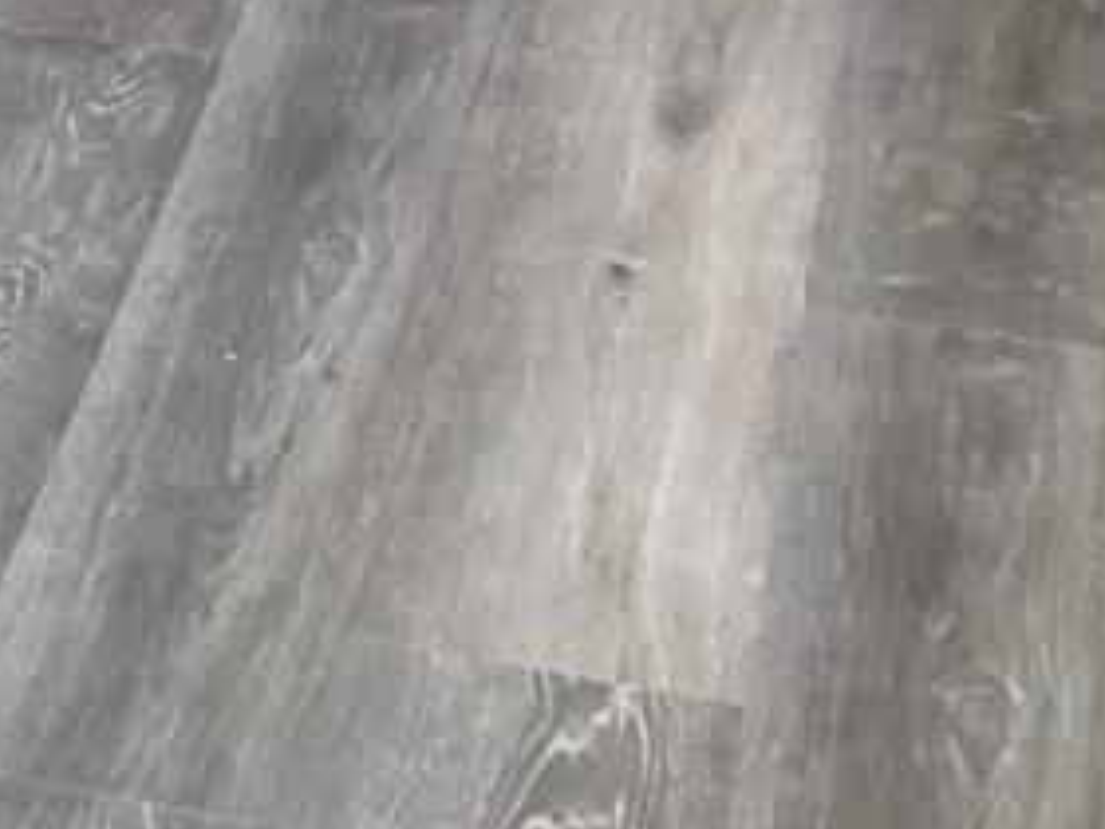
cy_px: -1251
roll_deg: +2.4
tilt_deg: -8.2
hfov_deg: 11.0
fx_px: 5107
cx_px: -1247
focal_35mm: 160
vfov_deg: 8.4
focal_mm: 3.99
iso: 250
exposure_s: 1/60
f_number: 1.8
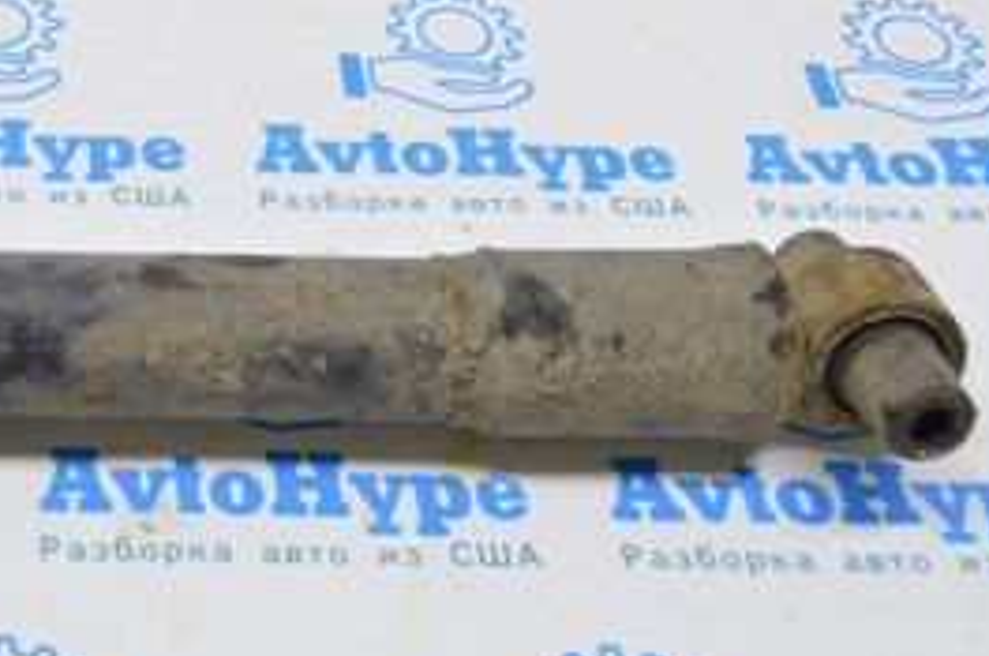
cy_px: 69
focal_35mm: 80
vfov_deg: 16.8
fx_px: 2194
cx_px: -94
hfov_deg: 23.8
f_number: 5.6
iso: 400
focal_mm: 22
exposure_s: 1/20
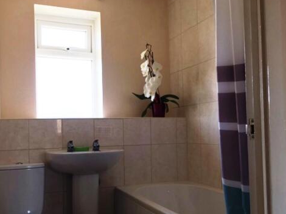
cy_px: 124
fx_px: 297
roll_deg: +2.0
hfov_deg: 51.1
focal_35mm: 36
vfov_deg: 39.5
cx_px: 118
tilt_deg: +2.3
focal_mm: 4.15
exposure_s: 1/50
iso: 32
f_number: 2.2
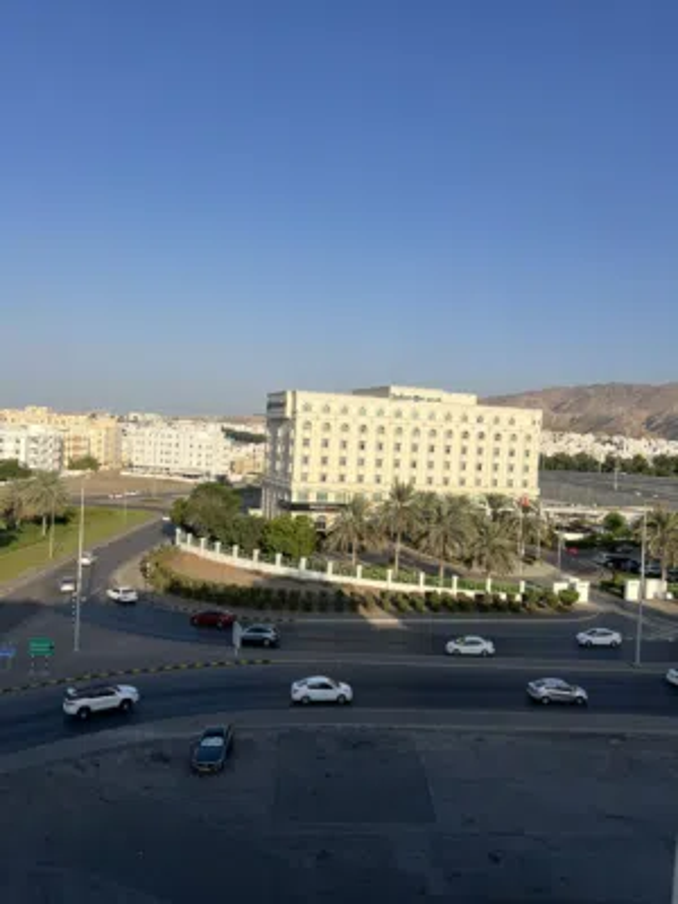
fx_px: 679
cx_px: 339
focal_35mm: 26
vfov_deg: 67.3
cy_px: 452
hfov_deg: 53.1
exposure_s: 1/5319
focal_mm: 5.7
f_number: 1.5
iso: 50
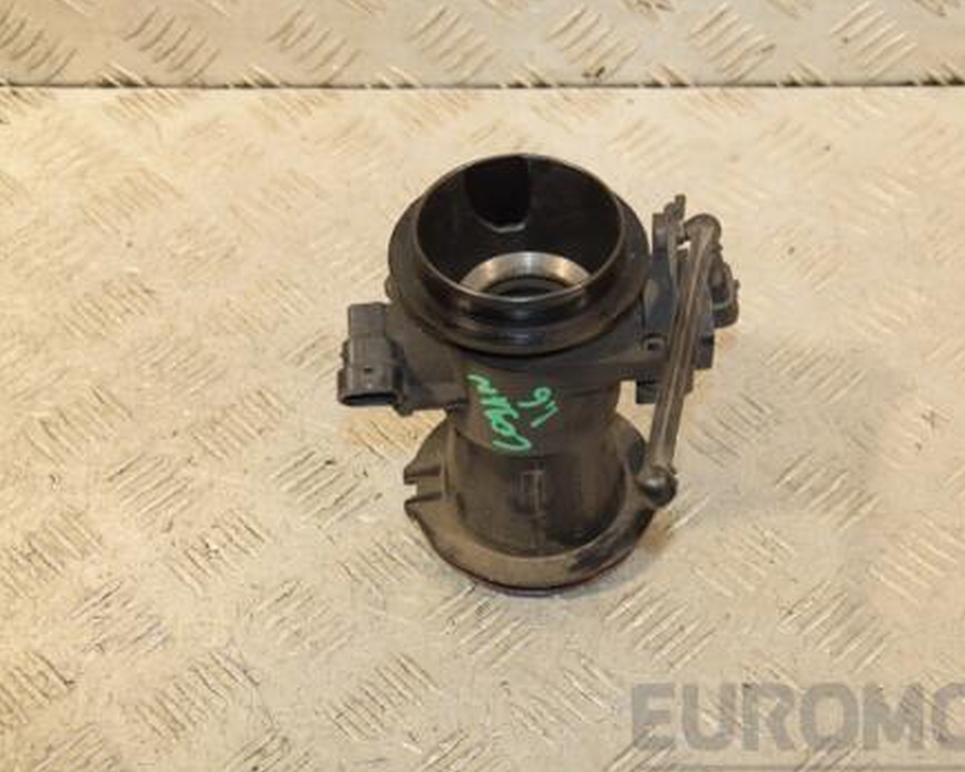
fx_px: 1885
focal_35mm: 66
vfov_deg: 23.1
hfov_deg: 28.6
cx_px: 590
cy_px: 421
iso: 800
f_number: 5.6
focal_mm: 34
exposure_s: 1/200
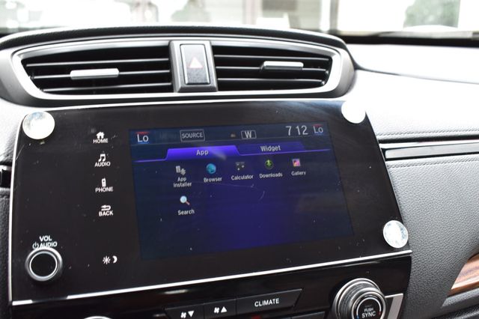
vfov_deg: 35.5
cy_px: 160
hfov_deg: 51.3
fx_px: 499
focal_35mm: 38
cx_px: 240
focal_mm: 25
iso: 400
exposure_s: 1/40
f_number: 7.1
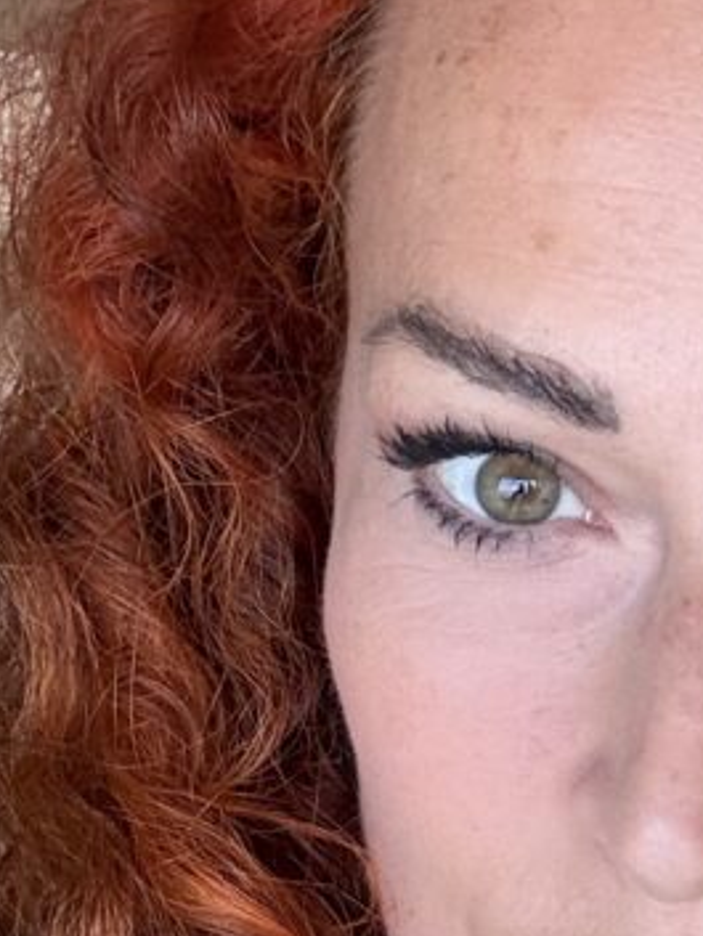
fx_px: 2354
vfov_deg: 21.9
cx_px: 828
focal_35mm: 87
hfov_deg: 16.3
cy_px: 858
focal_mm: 2.69
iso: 80
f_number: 1.9
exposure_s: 1/117
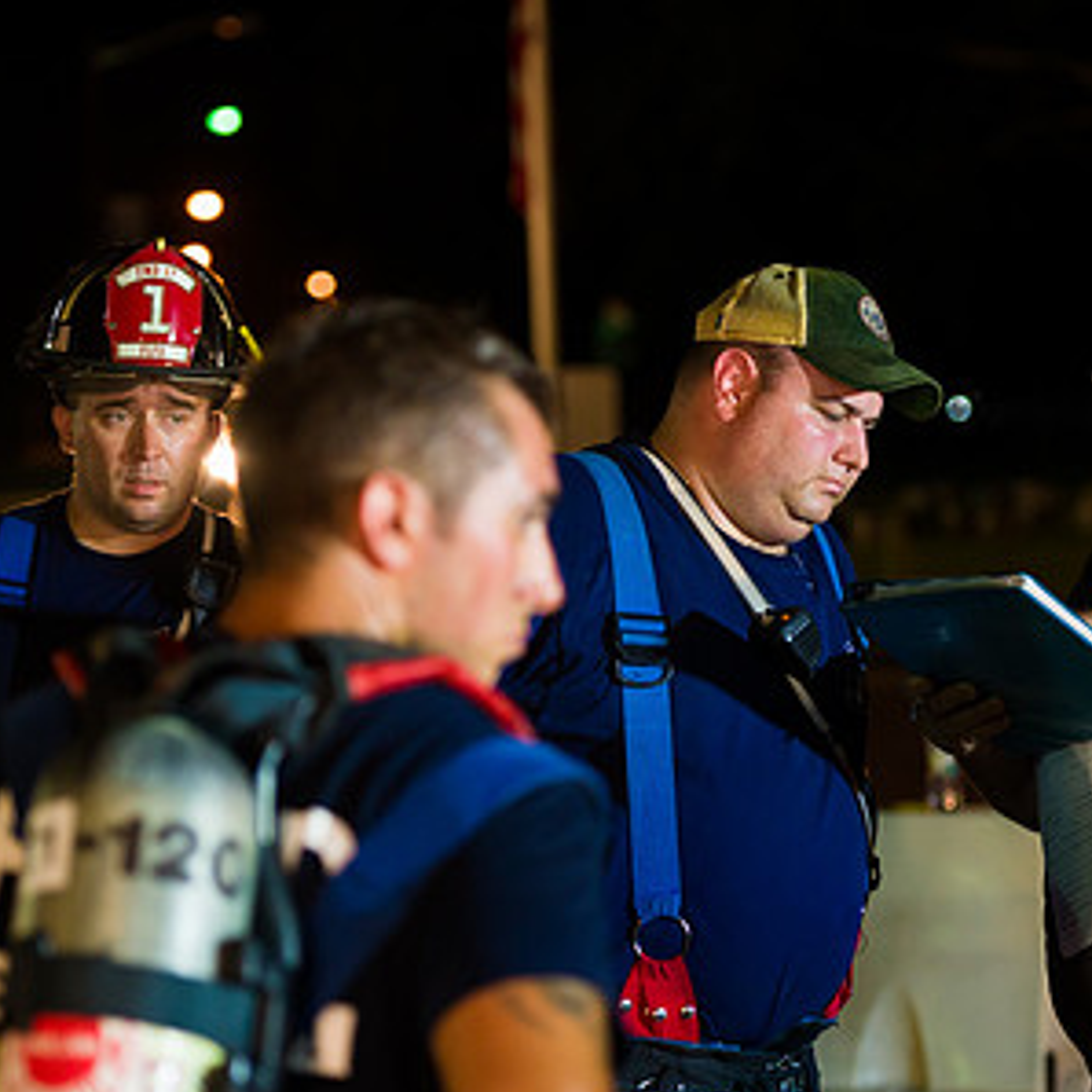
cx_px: 865
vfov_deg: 11.1
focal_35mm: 157
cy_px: 557
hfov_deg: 11.1
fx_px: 5603
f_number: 3.2
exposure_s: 1/125
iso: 1600
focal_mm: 95
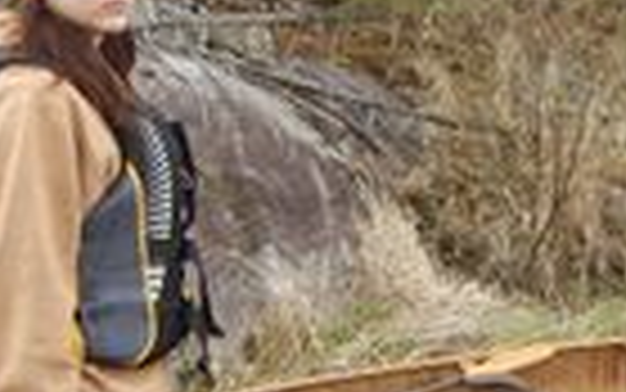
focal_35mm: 73
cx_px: 531
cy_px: 185
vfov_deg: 17.9
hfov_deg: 27.4
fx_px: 1246
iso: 125
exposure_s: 1/200
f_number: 2.8
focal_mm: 4.3
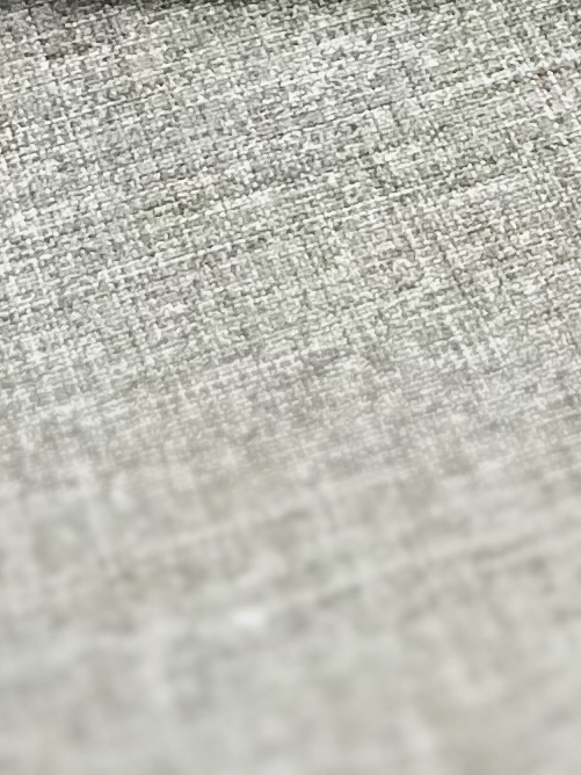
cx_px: 544
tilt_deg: -17.7
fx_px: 3513
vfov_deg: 9.9
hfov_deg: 9.4
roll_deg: +0.4
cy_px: -1475
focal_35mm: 157
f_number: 1.6
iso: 125
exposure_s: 1/100
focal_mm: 5.1
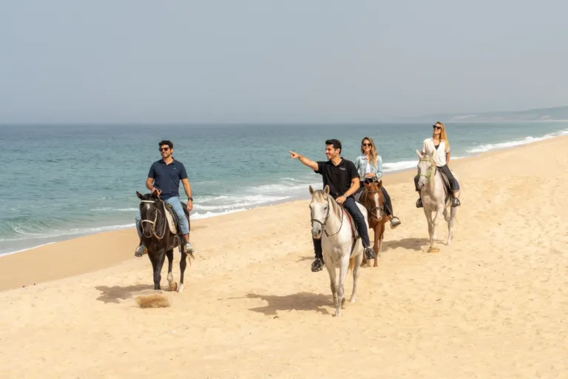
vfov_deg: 11.4
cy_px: 181
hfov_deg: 17.1
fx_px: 1889
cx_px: 311
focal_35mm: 120
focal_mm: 105
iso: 400
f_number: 16
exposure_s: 1/400
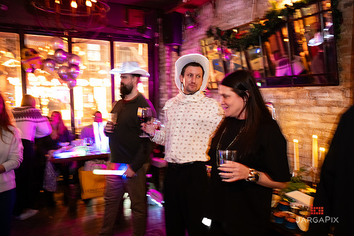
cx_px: 177
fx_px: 288
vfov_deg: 44.6
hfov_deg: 63.1
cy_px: 118
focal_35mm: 29
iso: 3200
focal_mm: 28.5
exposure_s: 1/15
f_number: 2.8
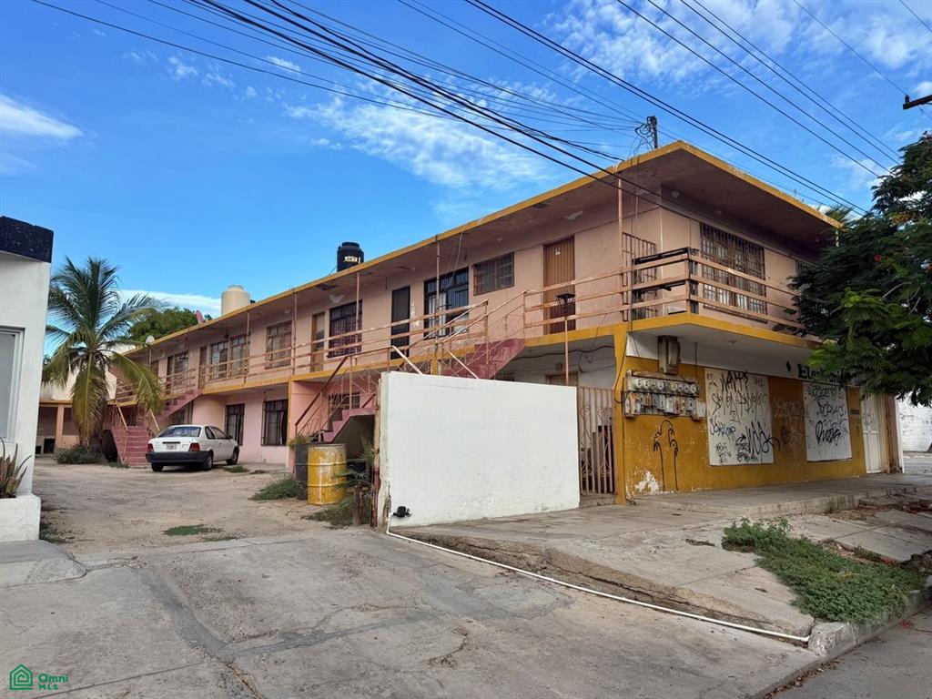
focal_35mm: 24
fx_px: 646
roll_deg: -0.4
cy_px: 350
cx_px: 466
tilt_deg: +7.8
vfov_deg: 56.8
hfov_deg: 71.6
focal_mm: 6.76
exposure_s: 1/2232
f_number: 1.78
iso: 80
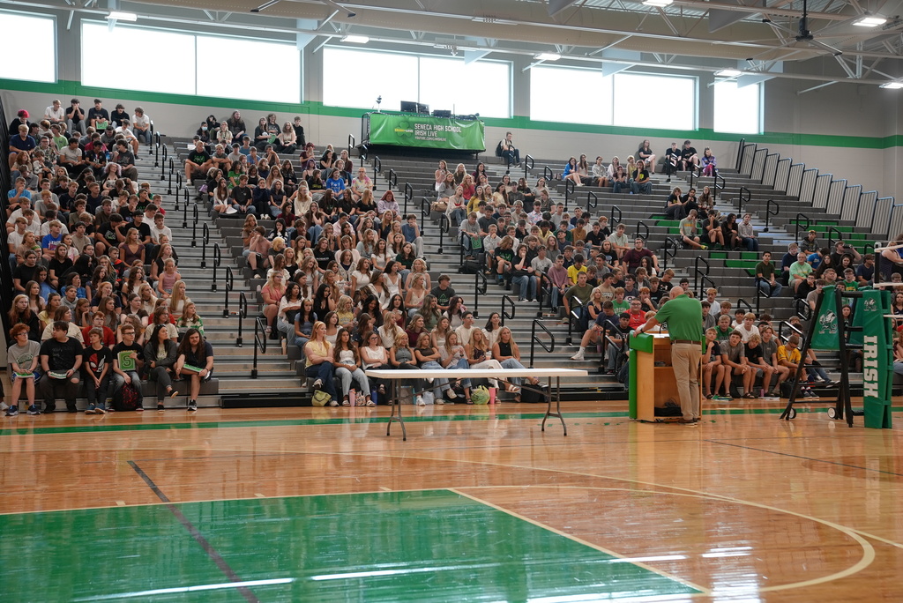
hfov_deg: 41.9
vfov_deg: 28.7
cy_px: 302
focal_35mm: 47
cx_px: 452
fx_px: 1180
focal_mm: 47
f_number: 4
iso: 640
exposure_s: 1/160
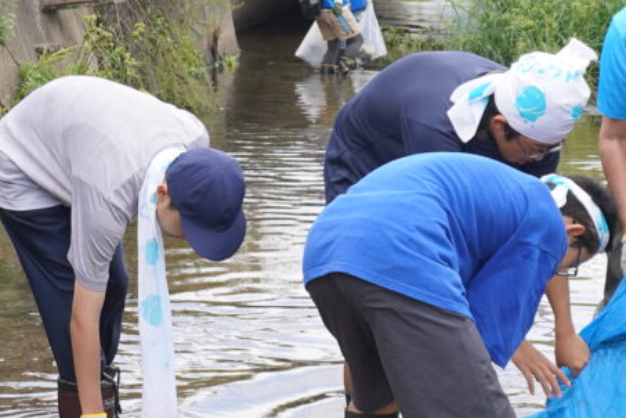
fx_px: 1843
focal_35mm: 106
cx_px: 271
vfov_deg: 12.9
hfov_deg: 19.3
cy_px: 253
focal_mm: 16
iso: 100
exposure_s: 1/250
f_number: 4
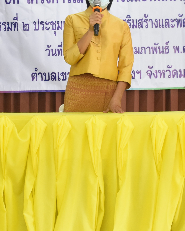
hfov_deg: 13.7
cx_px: 131
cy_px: 99
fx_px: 766
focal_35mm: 112
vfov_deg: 17.1
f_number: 6.3
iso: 2000
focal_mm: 26
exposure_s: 1/50
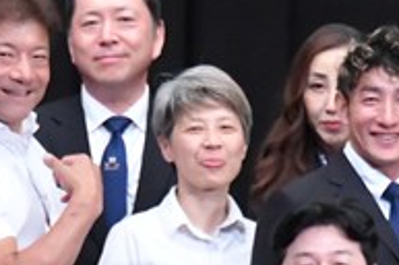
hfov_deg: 2.3
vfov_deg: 1.5
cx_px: -51
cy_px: 404
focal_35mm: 904
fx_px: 10003
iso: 8000
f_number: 5.6
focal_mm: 150
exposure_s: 1/400
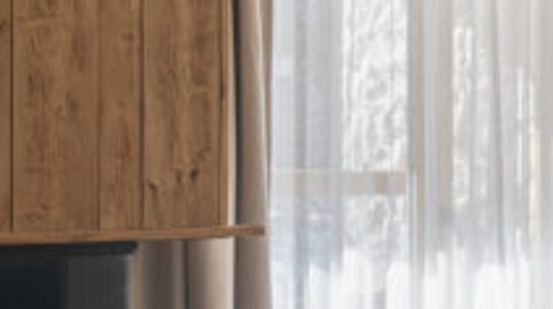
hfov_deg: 19.2
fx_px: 1567
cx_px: 611
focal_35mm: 107
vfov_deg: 11.3
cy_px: 213
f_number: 9
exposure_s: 1/40
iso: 200
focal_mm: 21
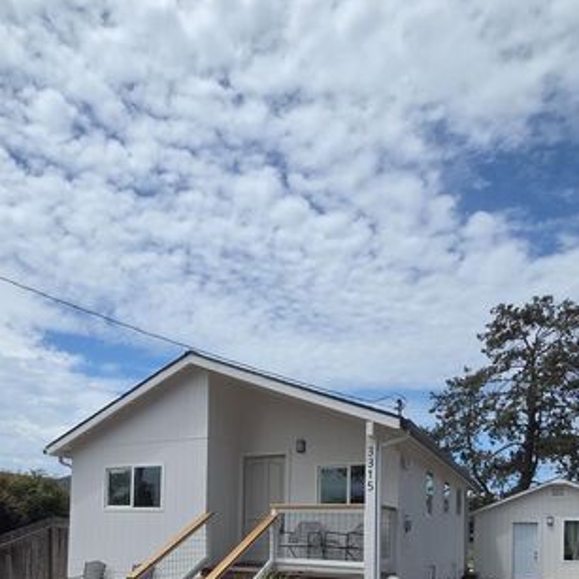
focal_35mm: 25
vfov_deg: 54.7
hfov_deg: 62.3
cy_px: 521
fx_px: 473
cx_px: 228
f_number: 2.2
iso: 100
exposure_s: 1/6012
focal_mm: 2.2
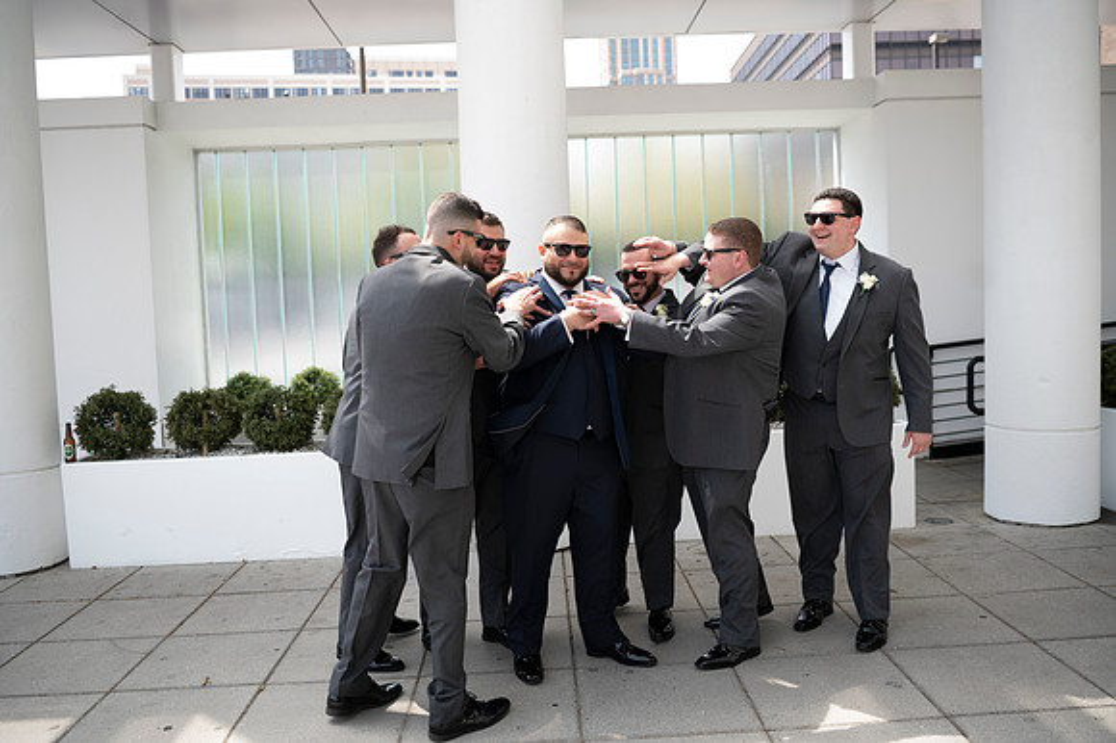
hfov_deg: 58.7
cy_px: 372
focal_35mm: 32
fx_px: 991
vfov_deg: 41.1
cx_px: 558
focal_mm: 32
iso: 50
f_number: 2.8
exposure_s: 1/250
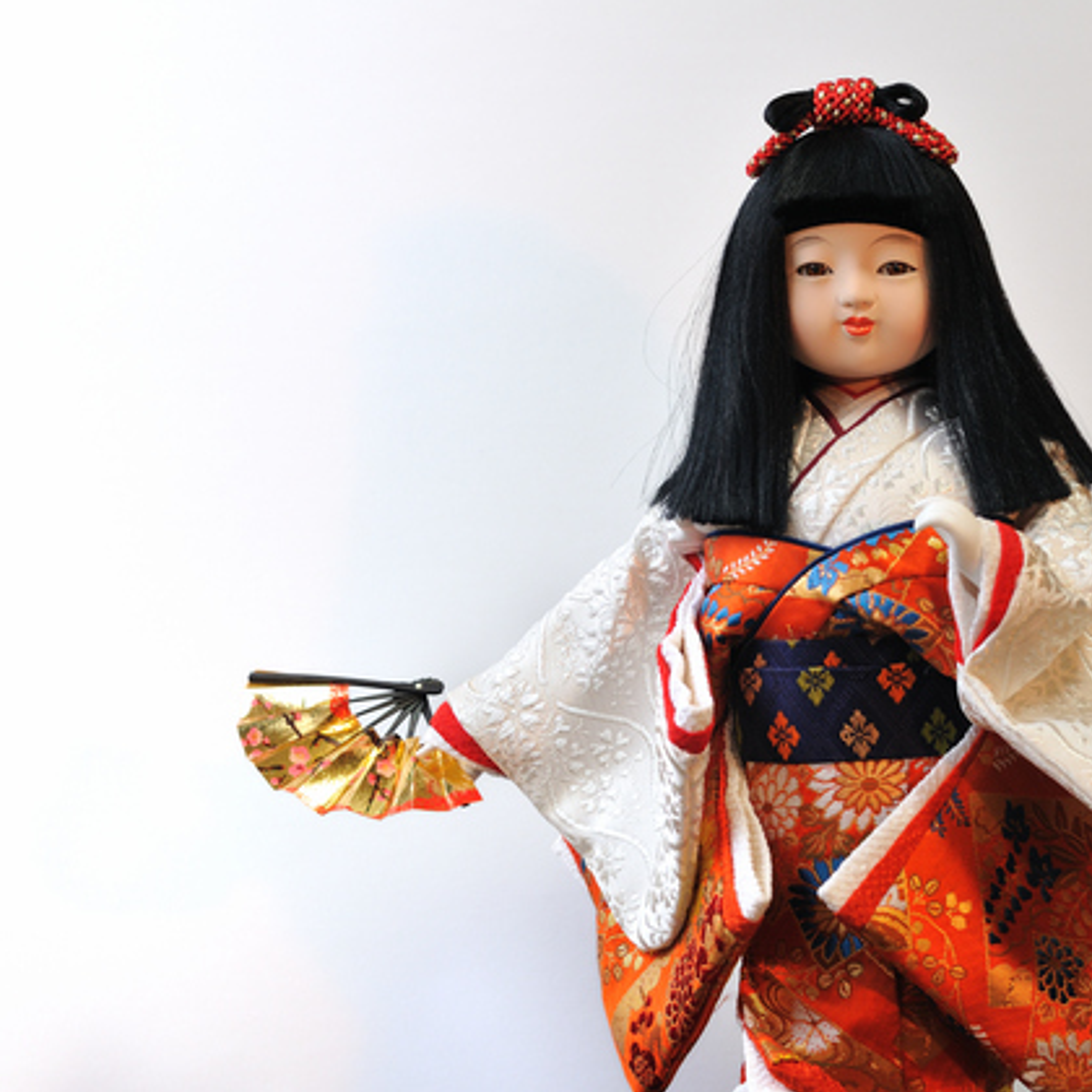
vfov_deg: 17.9
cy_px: 547
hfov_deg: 17.9
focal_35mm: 97
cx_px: 663
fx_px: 3462
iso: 200
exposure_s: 1/6
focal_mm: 50
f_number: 6.3
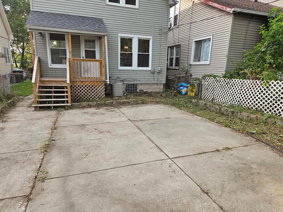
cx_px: 140
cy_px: 109
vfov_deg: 56.8
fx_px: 196
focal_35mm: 24
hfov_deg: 71.6
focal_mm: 5.4
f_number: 1.8
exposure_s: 1/420
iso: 40
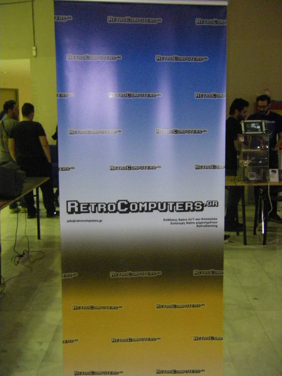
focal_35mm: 51
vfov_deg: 37.5
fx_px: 554
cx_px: 141
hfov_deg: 28.6
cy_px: 188
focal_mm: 8.4
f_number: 3.6
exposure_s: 1/50
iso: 800
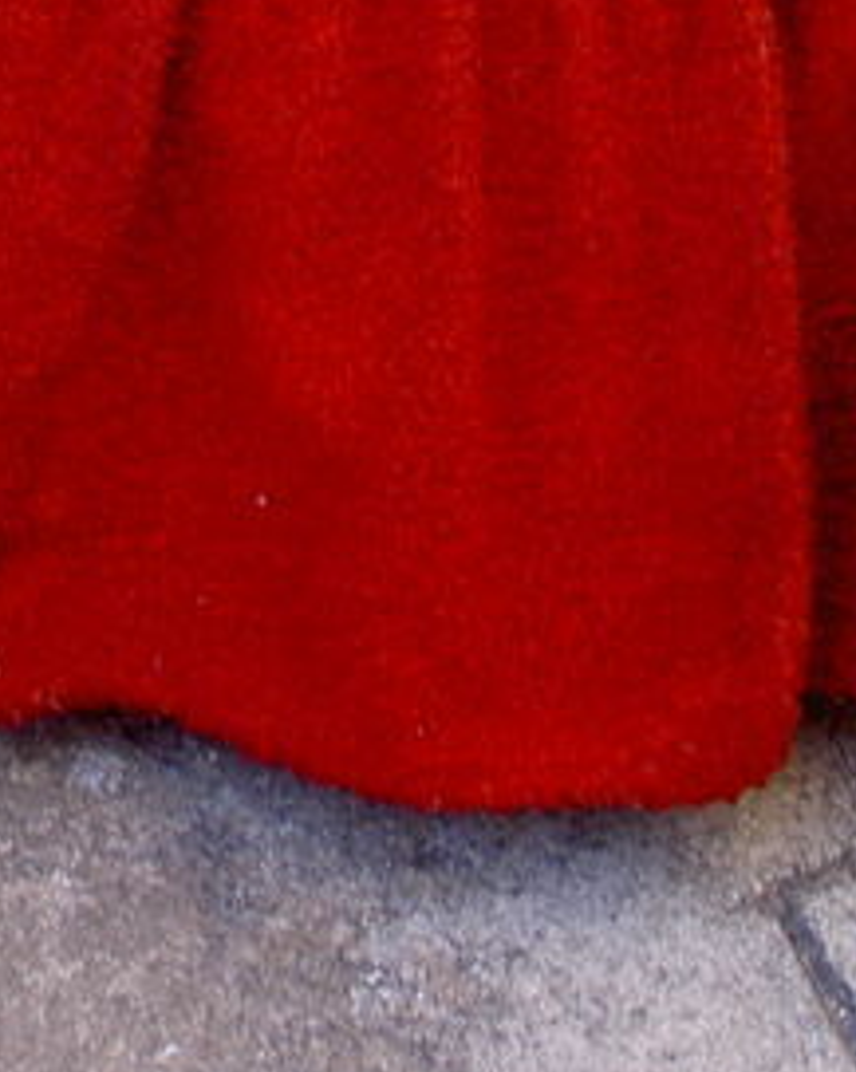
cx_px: -71
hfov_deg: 6.2
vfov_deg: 7.7
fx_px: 7867
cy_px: -240
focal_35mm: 248
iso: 100
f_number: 3.7
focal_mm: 14.2
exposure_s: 1/80
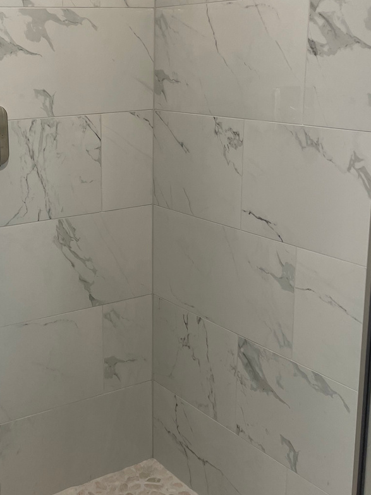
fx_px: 729
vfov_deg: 37.4
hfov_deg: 27.9
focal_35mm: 51
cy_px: 199
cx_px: 68
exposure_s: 1/120
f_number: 1.6
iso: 50
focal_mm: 4.2
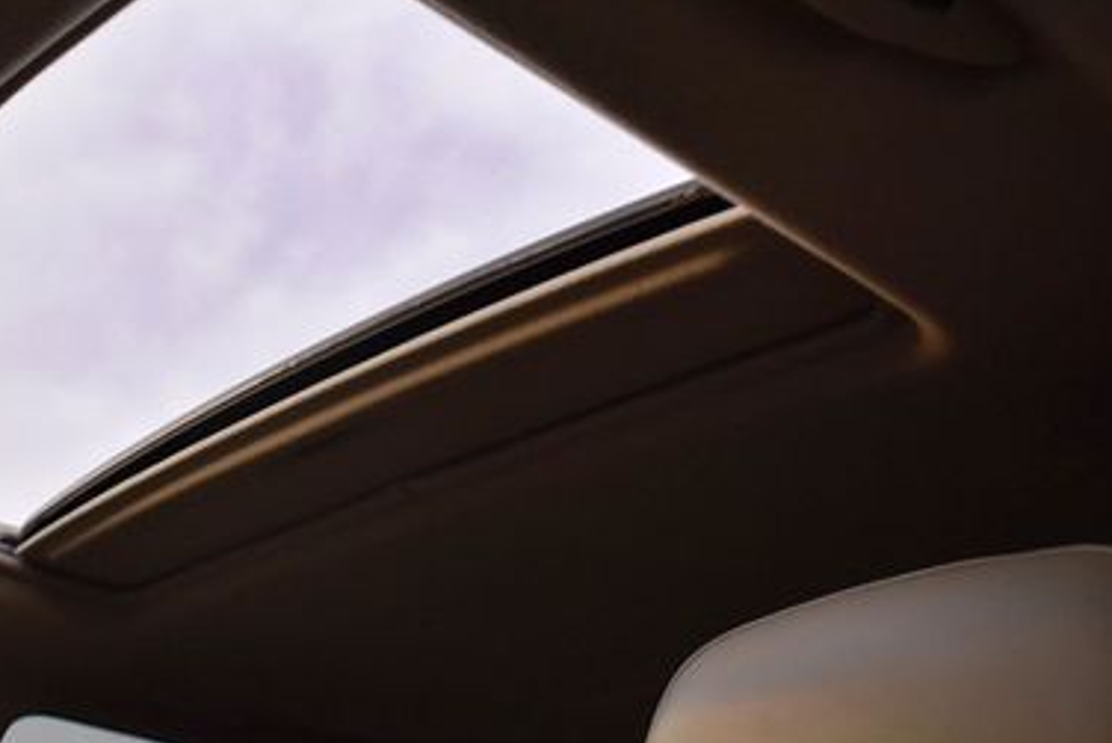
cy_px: 339
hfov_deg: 41.7
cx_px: 302
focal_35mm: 46
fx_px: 1421
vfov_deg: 29.3
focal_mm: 18
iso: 400
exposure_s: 1/250
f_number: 3.5
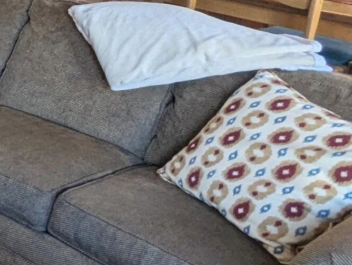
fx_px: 733
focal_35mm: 72
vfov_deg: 19.3
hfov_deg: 17.3
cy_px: -52
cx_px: -394
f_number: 2.2
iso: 80
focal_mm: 2.35
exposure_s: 1/40
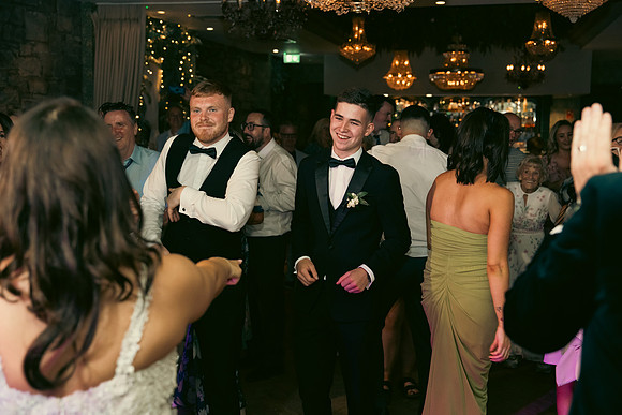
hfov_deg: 45.4
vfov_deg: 31.2
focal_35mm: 43
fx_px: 743
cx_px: 311
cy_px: 208
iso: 2500
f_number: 3.5
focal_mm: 43
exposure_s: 1/160
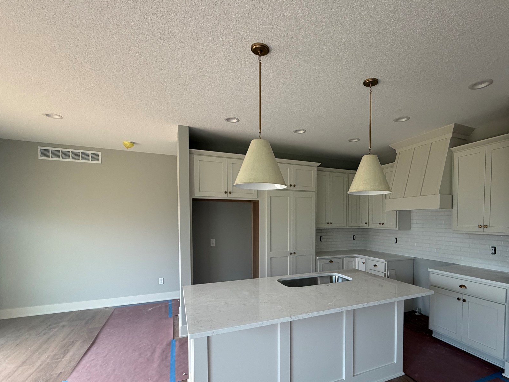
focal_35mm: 18
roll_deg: +0.3
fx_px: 265
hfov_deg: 86.7
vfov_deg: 70.9
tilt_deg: -2.4
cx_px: 304
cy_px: 228
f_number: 2.2
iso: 200
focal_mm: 2.22
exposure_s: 1/121
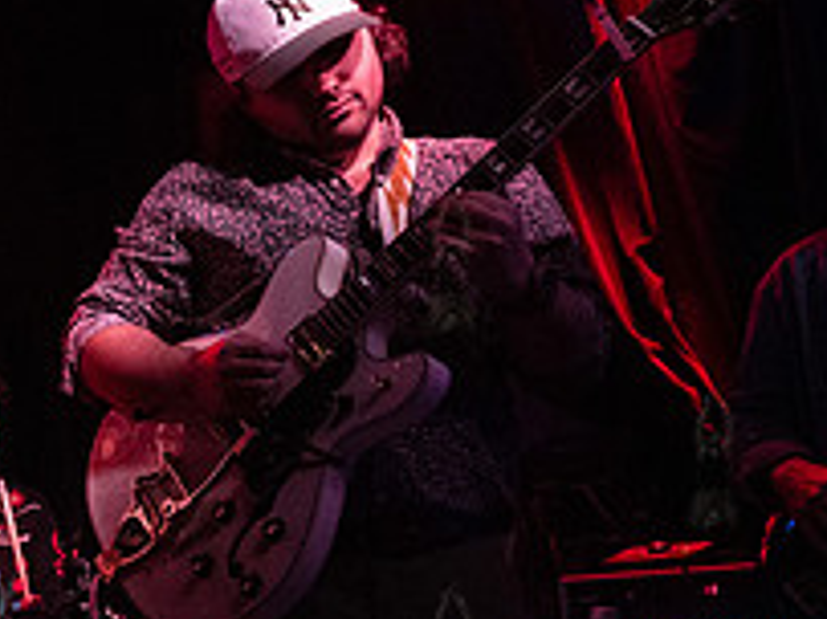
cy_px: 456
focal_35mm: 66
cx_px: -77
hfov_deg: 27.0
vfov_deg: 22.1
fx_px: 1576
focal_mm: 24
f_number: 3.5
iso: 12800
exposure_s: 1/320
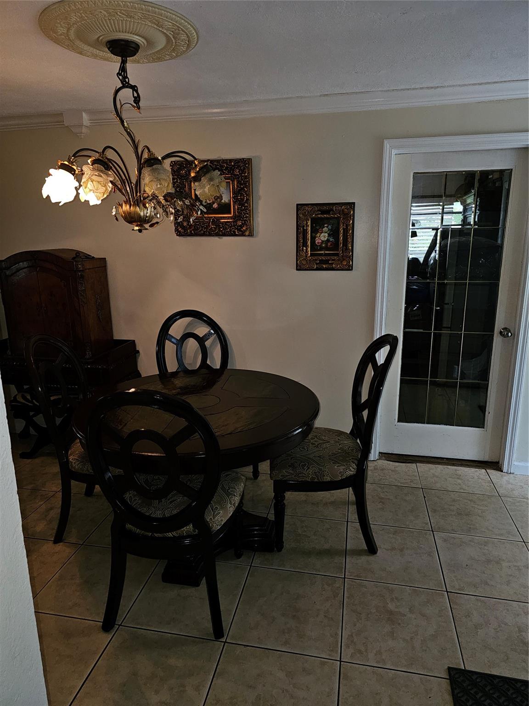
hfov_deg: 58.9
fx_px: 469
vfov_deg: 73.9
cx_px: 264
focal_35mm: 23
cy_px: 353
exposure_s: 1/20
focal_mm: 6.3
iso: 160
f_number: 1.7
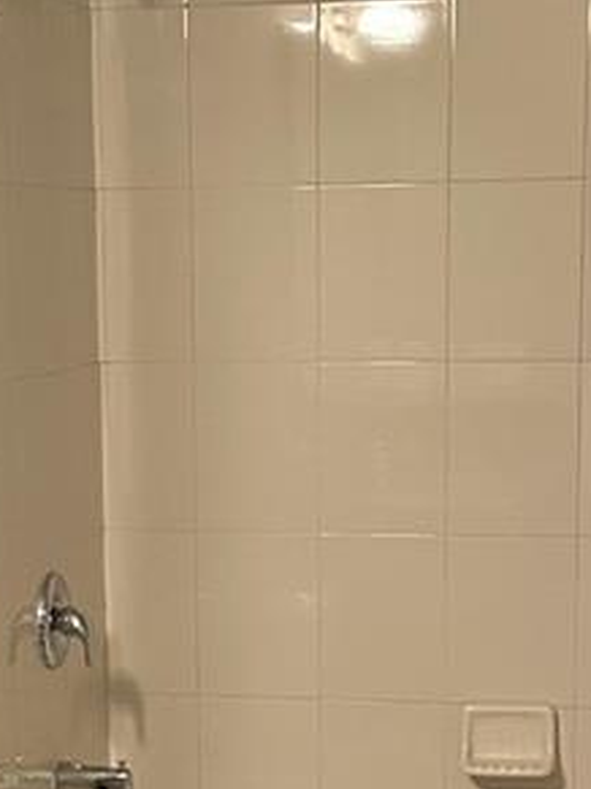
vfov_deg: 19.6
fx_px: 2255
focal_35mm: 99
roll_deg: +0.6
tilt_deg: -9.8
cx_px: 182
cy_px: 645
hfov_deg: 14.9
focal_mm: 6.86
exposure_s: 1/60
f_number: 1.78
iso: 400
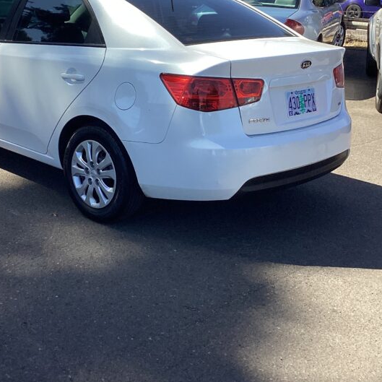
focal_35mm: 53
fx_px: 662
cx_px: 145
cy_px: 126
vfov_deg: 31.9
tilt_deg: -14.9
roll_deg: -1.3
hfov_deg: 32.1
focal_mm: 3.3
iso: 25
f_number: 2.4
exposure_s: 1/905
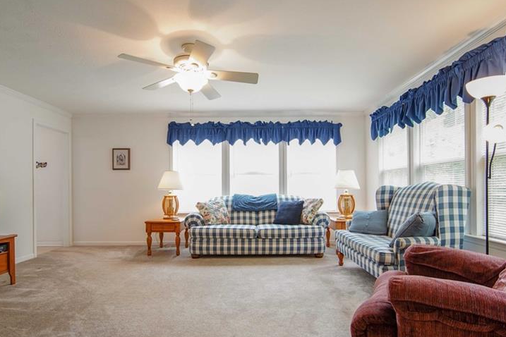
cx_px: 255
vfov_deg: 61.7
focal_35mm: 20
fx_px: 281
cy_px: 188
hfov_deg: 84.0
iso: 400
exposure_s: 1/8
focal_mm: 14
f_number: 8
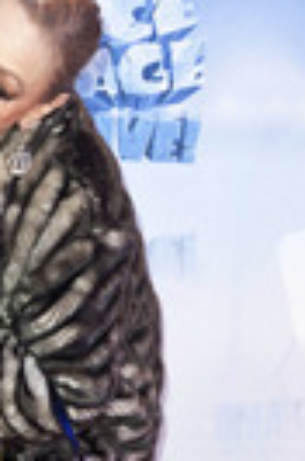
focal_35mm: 166
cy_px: 440
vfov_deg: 12.3
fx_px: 2120
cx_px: -133
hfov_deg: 8.1
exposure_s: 1/200
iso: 1600
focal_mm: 55
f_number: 5.6
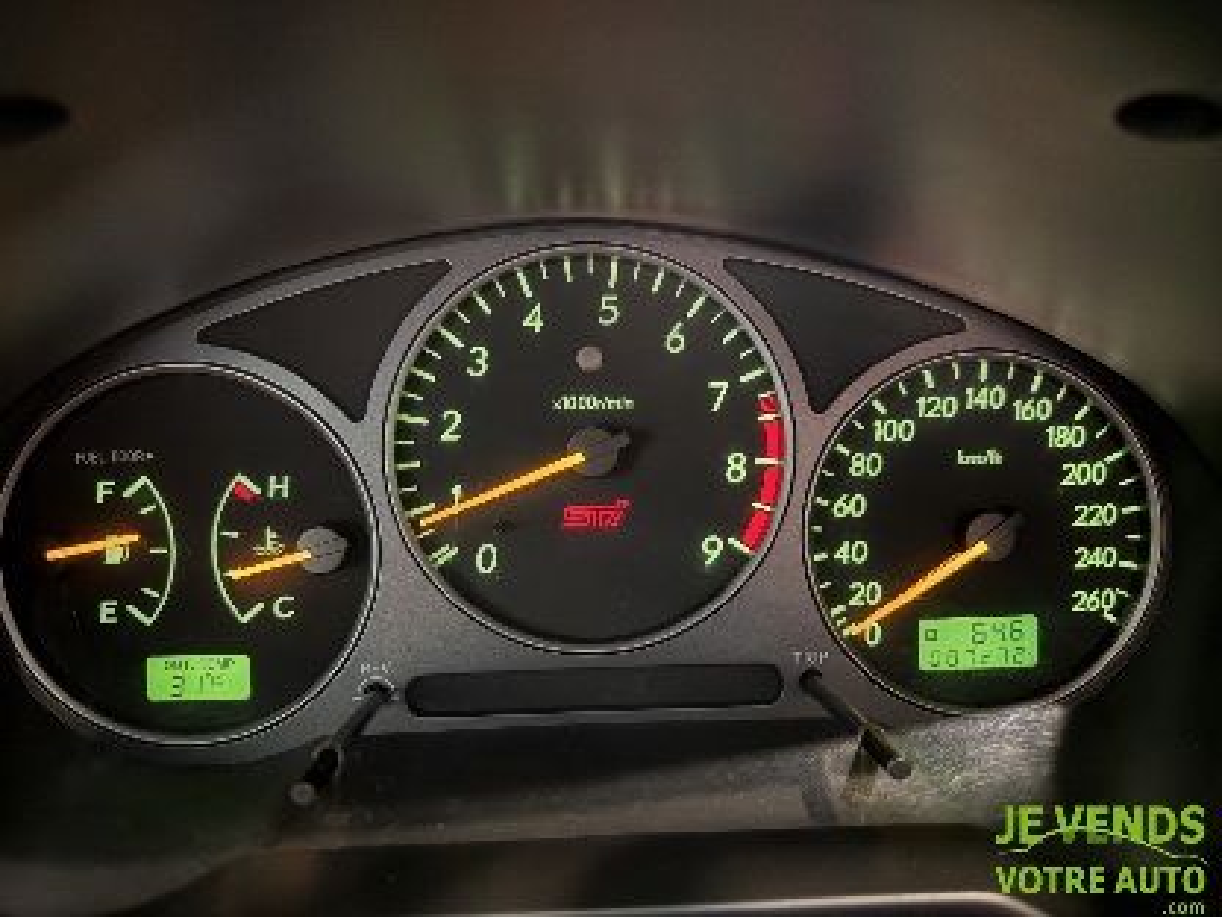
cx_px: 611
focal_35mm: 24
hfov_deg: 71.6
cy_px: 458
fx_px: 847
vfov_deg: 56.8
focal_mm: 6.76
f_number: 1.78
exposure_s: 1/9
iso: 1600
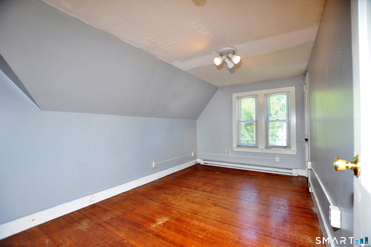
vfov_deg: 77.2
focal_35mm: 15
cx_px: 186
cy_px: 124
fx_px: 154
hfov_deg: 100.5
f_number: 3.5
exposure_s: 1/160
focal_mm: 10
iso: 500
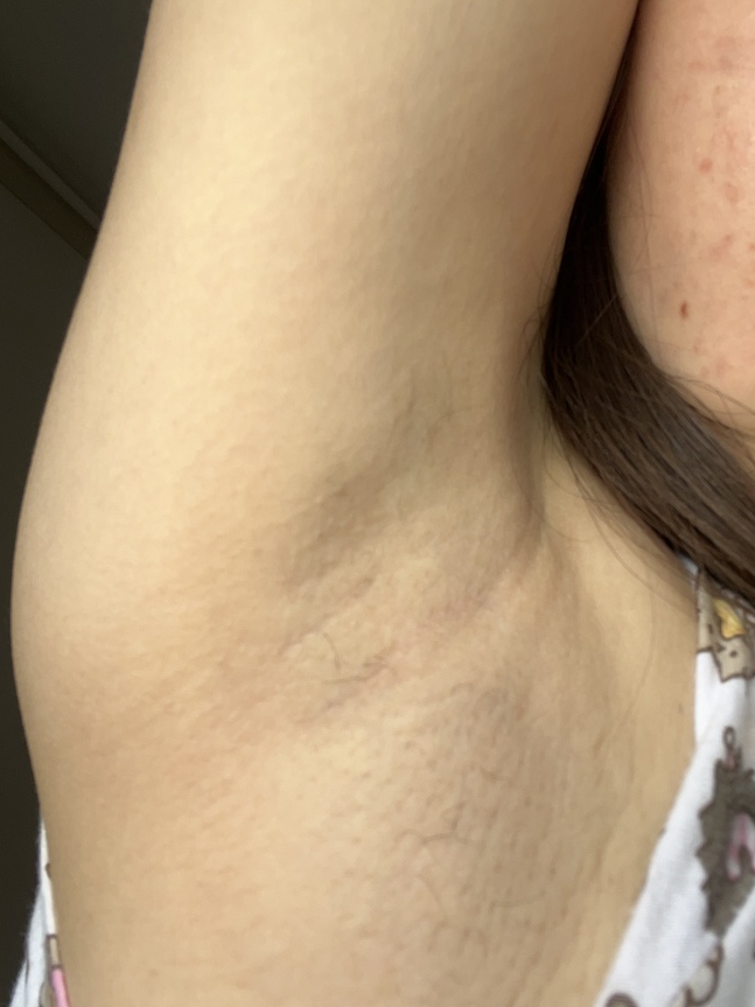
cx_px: 399
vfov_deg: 56.8
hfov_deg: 44.1
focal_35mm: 32
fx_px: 931
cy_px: 536
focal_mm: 2.71
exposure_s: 1/121
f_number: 2.2
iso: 25
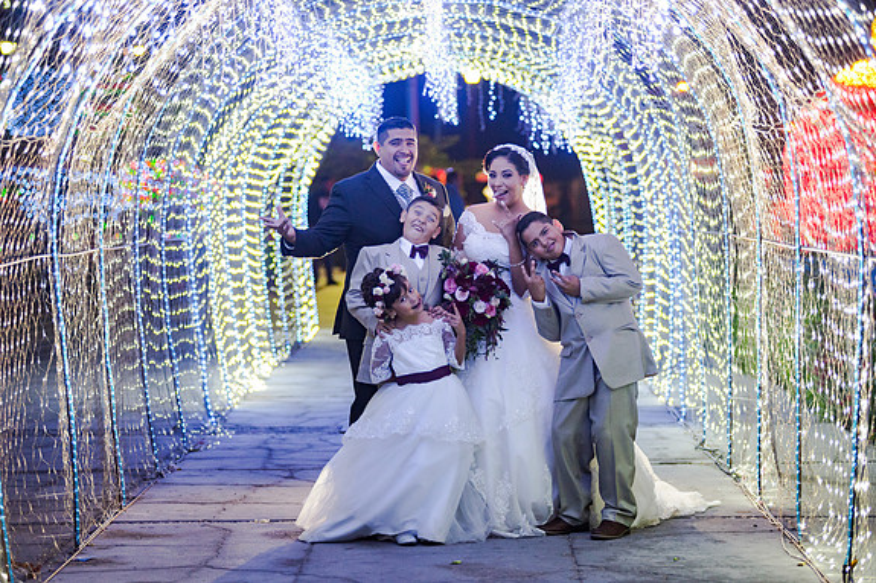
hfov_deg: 18.1
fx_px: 2749
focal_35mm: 113
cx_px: 436
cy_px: 290
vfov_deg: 12.1
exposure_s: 1/100
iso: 2500
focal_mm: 112
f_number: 2.8
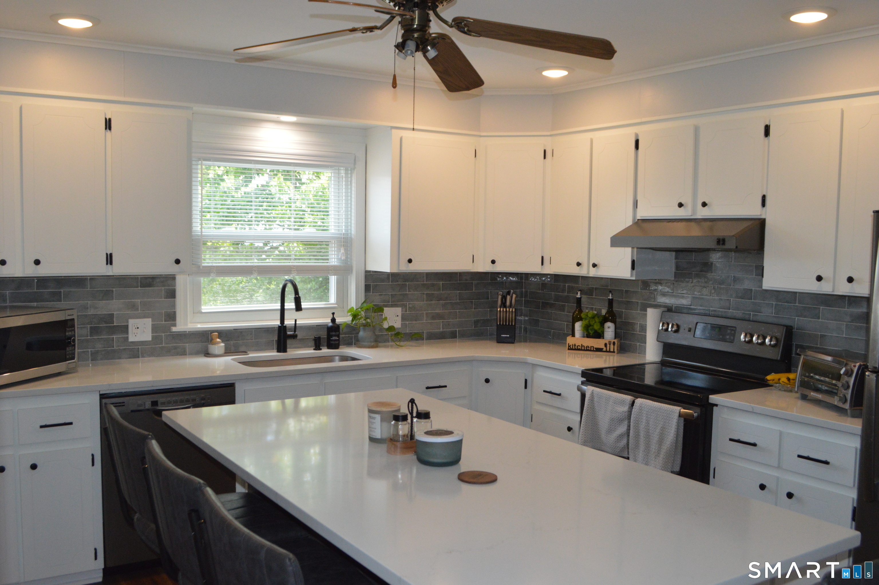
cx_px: 440
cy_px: 292
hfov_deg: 57.3
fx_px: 805
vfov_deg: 39.9
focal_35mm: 33
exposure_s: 1/200
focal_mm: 22
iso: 1600
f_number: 5.6
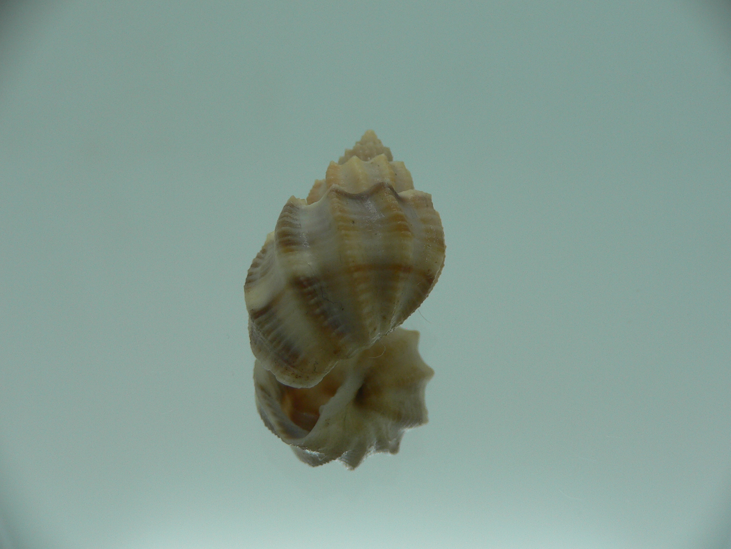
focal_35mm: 35
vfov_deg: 40.7
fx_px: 739
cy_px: 274
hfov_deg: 52.6
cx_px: 366
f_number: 2.8
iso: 80
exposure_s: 1/60
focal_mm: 4.6
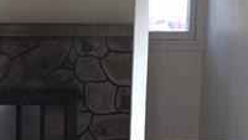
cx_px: -10
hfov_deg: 20.3
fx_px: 665
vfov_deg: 12.0
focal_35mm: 101
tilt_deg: -7.2
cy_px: 95
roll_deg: +0.4
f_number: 2.2
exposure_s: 1/30
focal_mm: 4.15
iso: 50
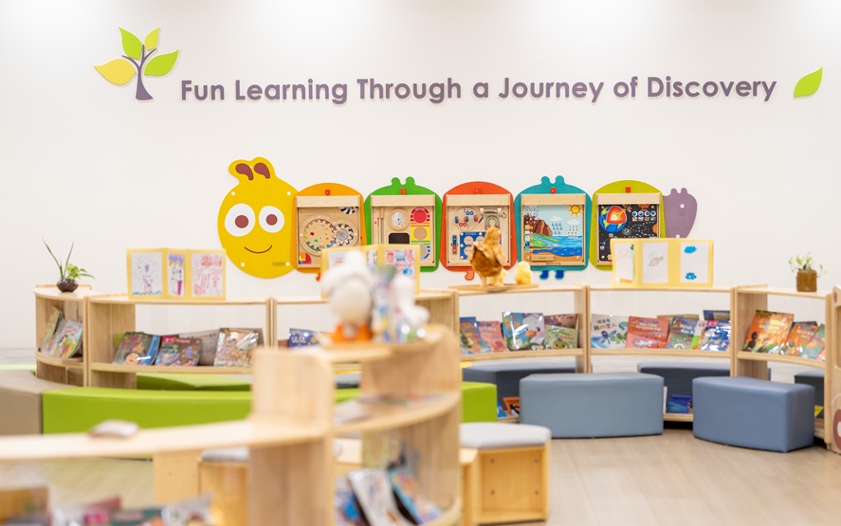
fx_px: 2132
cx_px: 449
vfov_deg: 14.1
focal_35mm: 93
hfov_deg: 22.3
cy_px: 270
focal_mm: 81
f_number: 2.2
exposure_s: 1/160
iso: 400
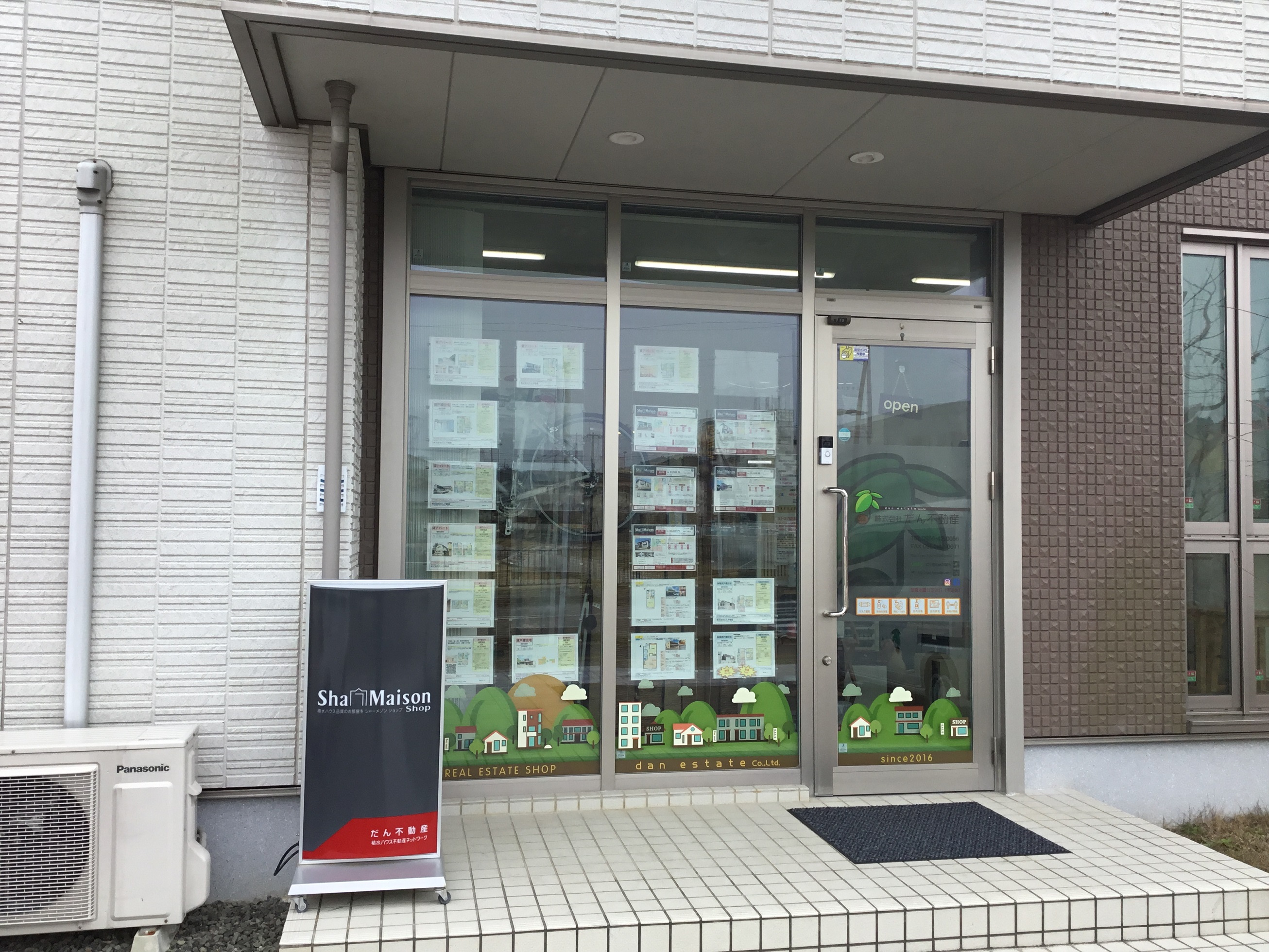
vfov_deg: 45.4
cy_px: 476
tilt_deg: +1.6
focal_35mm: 31
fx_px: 1136
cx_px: 634
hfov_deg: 58.4
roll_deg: -0.6
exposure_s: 1/382
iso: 25
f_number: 2.4
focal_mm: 3.3
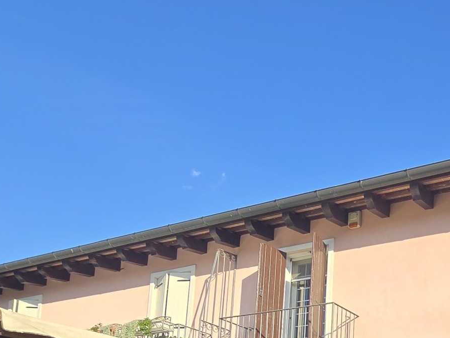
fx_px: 481
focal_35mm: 37
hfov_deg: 41.7
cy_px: 432
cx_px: 474
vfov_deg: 30.9
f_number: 2.2
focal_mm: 2.2
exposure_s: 1/1154
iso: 50
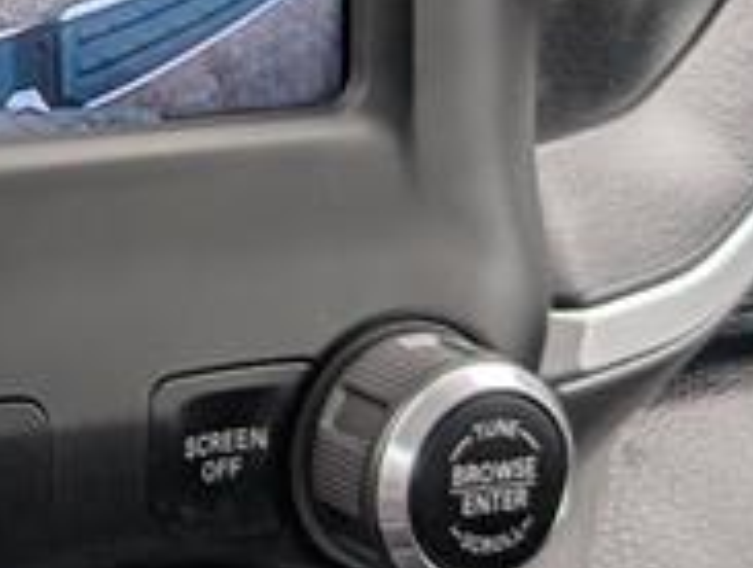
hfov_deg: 11.1
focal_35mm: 171
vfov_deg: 8.6
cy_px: -91
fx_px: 3727
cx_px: -379
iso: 53
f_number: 1.68
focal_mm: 6.9
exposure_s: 1/286
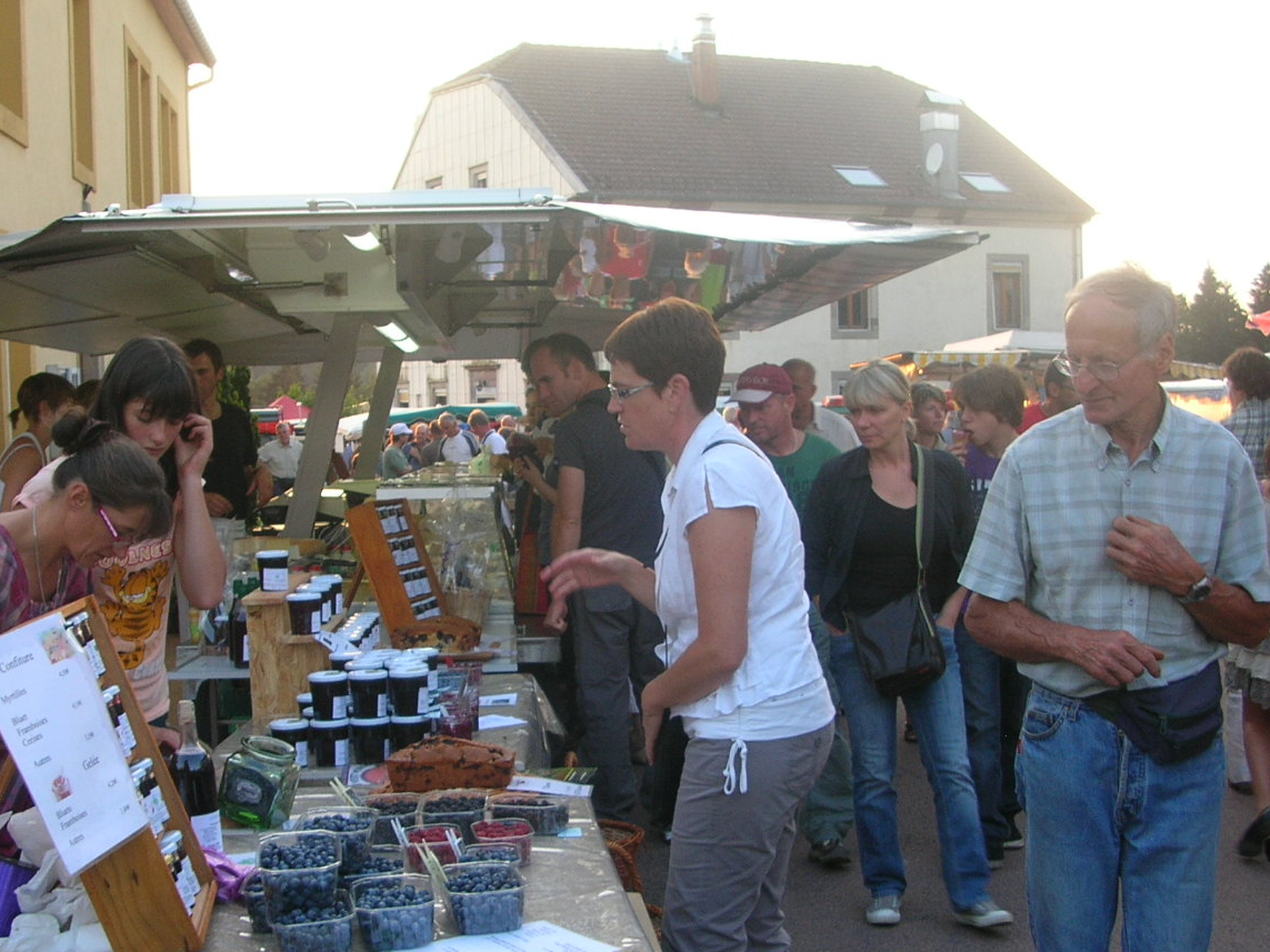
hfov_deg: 38.9
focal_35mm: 49
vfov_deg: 29.6
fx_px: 1798
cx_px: 610
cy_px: 573
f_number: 2.8
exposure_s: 1/41.7
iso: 50
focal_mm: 5.8
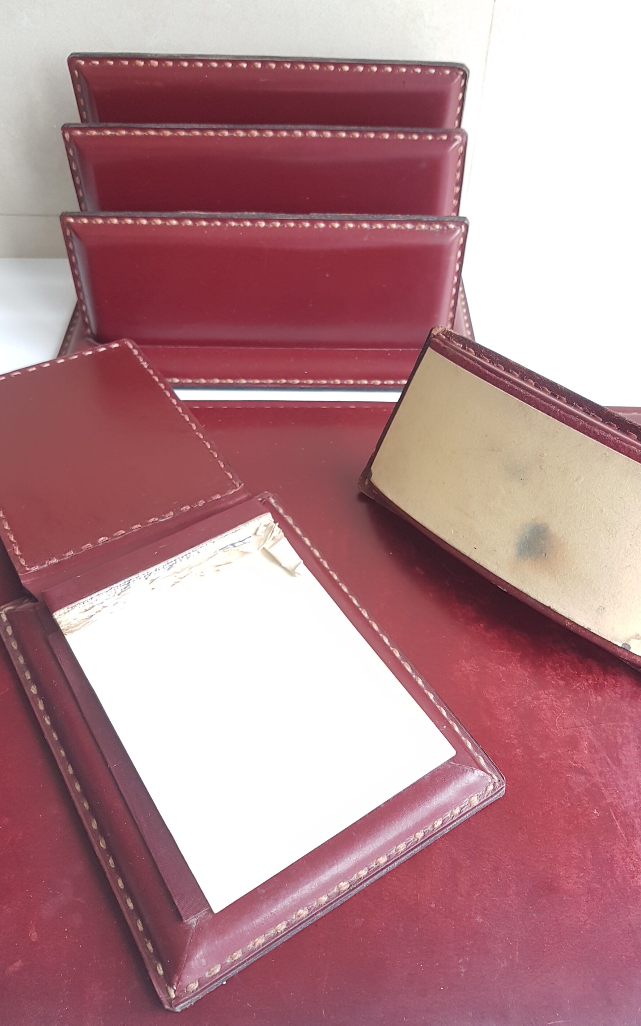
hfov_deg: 44.5
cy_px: 515
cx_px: 355
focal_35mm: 28
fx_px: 783
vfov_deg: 66.5
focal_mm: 4.2
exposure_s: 1/50
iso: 50
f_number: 1.7
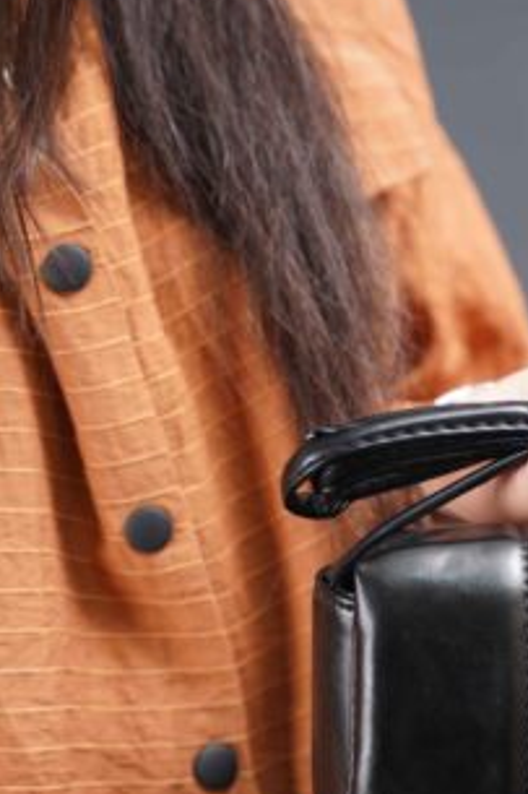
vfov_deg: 13.8
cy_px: 631
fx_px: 3259
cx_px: 515
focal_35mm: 148
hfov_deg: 9.2
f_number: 3.2
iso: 100
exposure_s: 1/125
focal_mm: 70
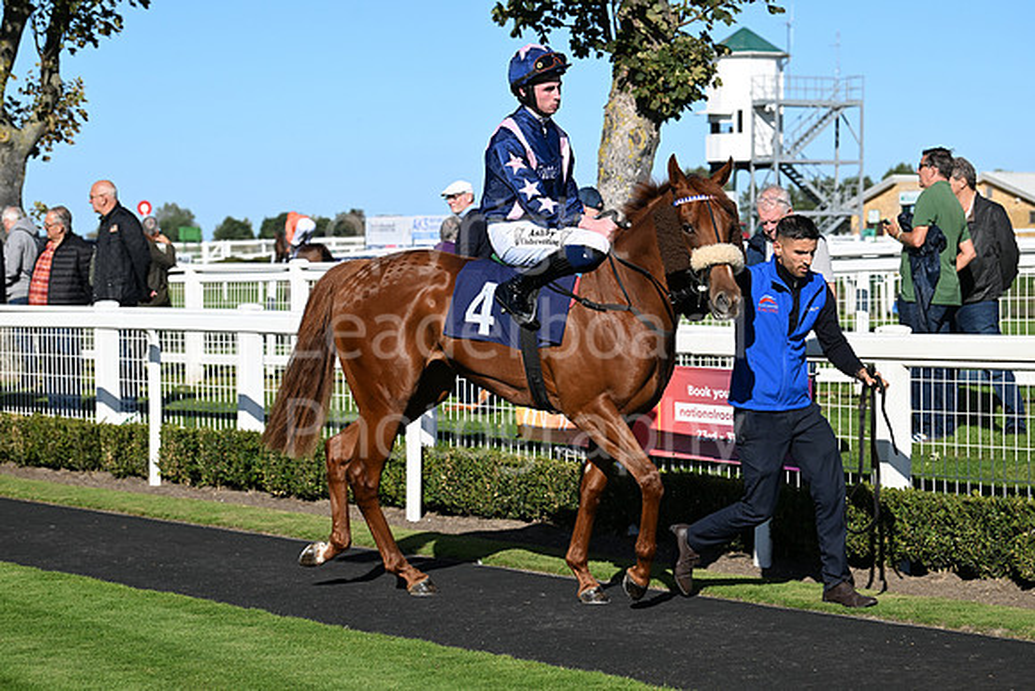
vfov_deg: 14.9
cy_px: 346
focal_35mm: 92
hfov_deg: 22.1
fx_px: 2645
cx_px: 518
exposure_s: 1/2500
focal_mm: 92
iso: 400
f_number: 5.6
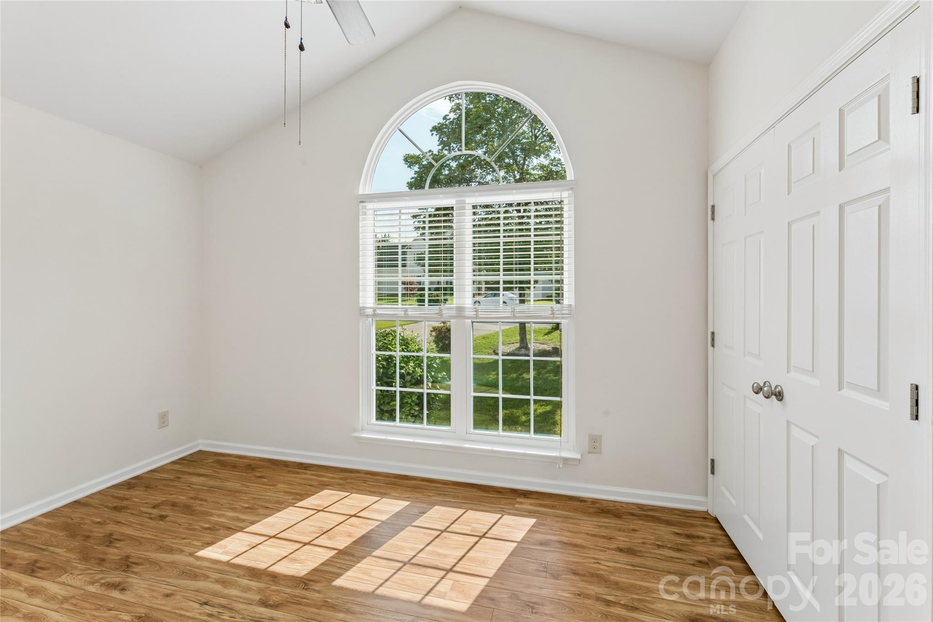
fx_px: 417
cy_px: 311
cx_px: 466
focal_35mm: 16
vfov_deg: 73.4
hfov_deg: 96.4
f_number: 13
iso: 400
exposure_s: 1/80
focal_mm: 16.1
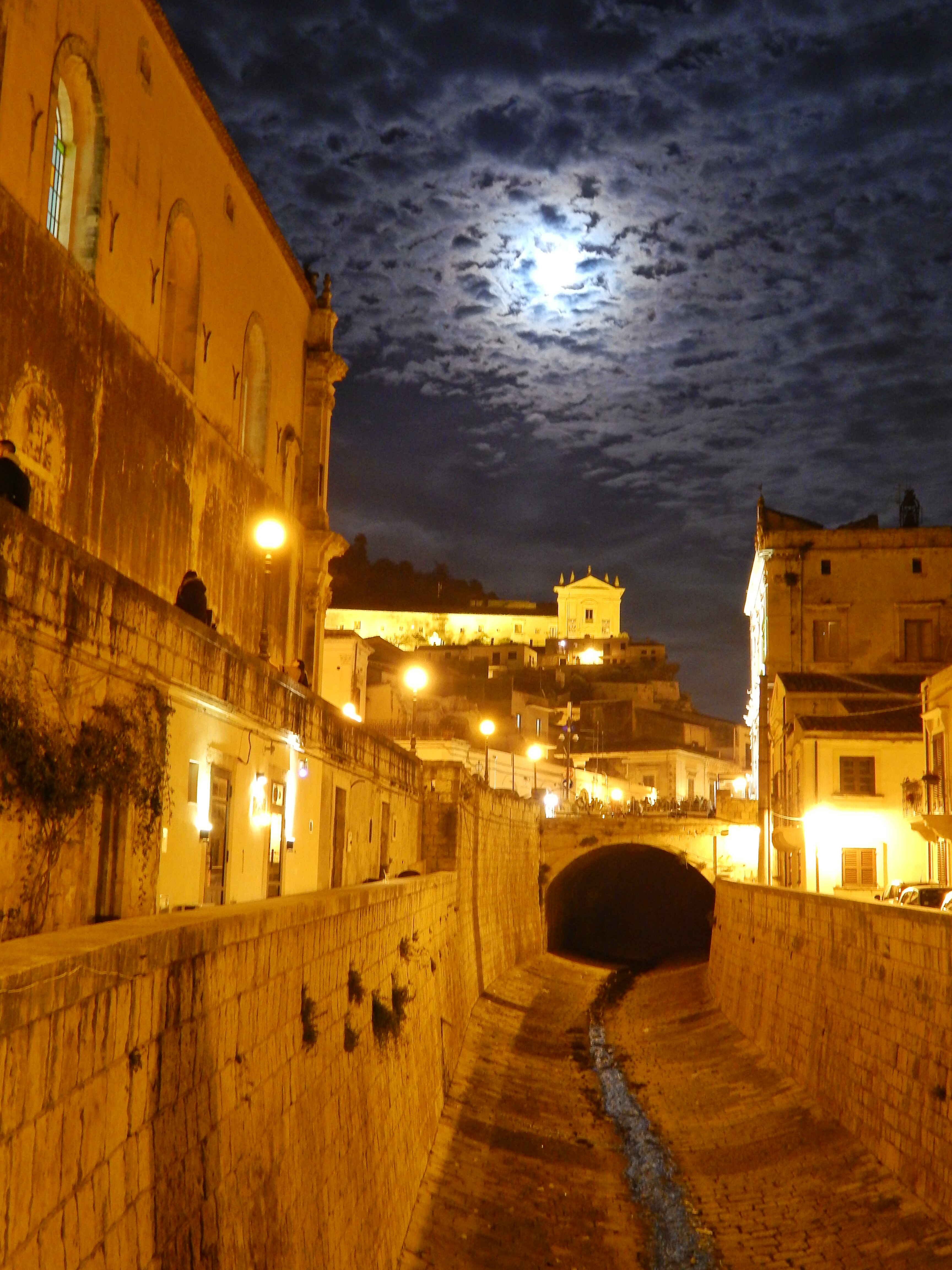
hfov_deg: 33.6
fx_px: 1577
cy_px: 635
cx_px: 476
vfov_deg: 43.9
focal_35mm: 43
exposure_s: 1
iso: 400
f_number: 3.6
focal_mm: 7.7
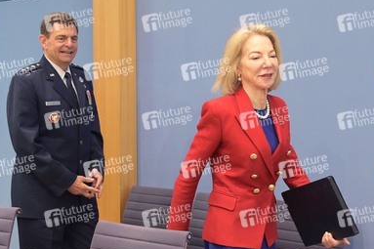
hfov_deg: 37.5
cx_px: 180
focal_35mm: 53
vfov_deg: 25.5
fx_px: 550
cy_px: 143
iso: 5000
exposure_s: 1/400
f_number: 5.6
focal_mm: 45
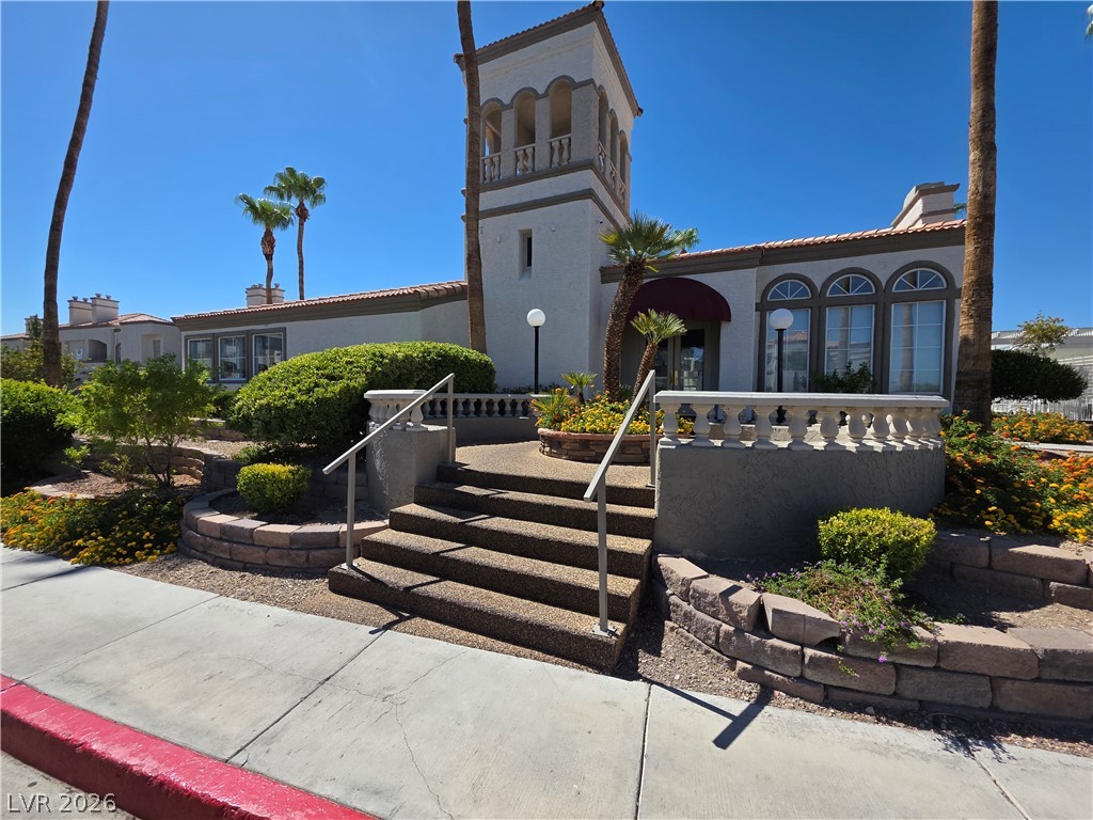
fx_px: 410
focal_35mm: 13
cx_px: 546
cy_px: 410
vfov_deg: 89.9
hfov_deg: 106.2
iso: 40
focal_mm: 2.2
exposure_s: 1/2607
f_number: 1.9
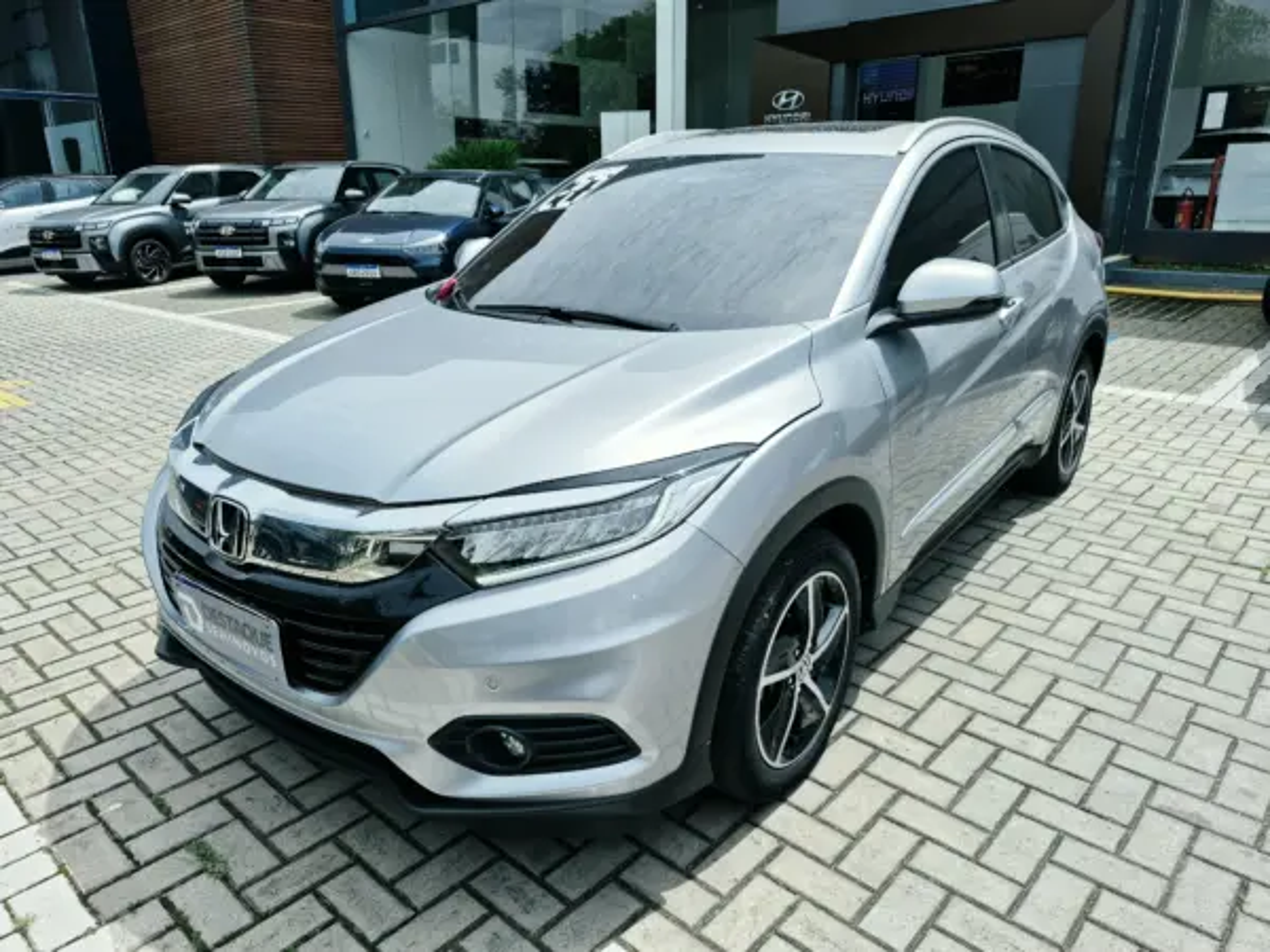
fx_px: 844
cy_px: 476
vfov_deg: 58.9
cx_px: 635
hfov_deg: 73.9
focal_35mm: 23
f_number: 1.8
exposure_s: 1/2488
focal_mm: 5.4
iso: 25
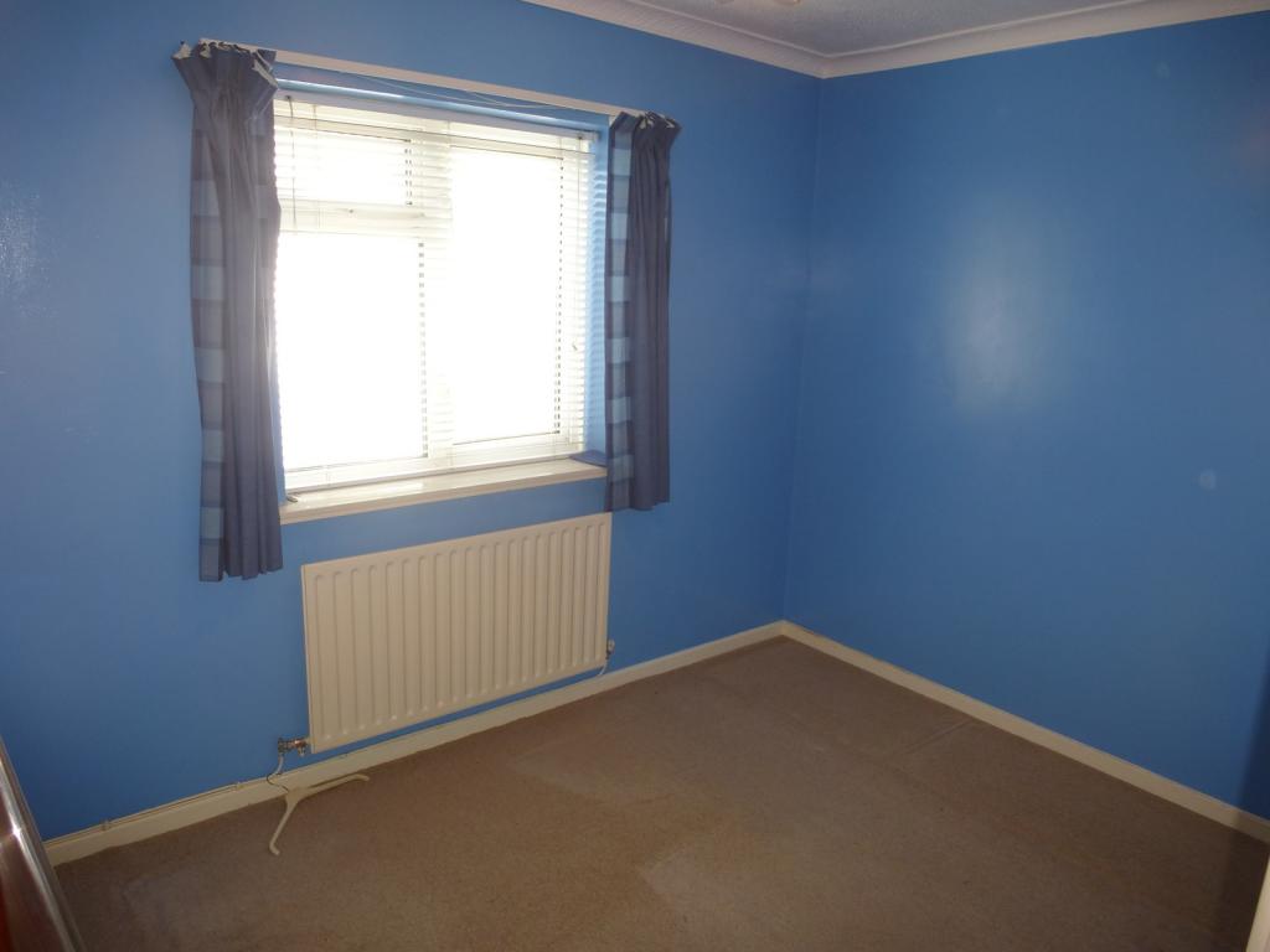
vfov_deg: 56.8
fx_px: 881
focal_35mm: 24
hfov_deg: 71.6
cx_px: 635
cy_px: 476
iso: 100
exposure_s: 1/25
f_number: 3.3
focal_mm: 4.3
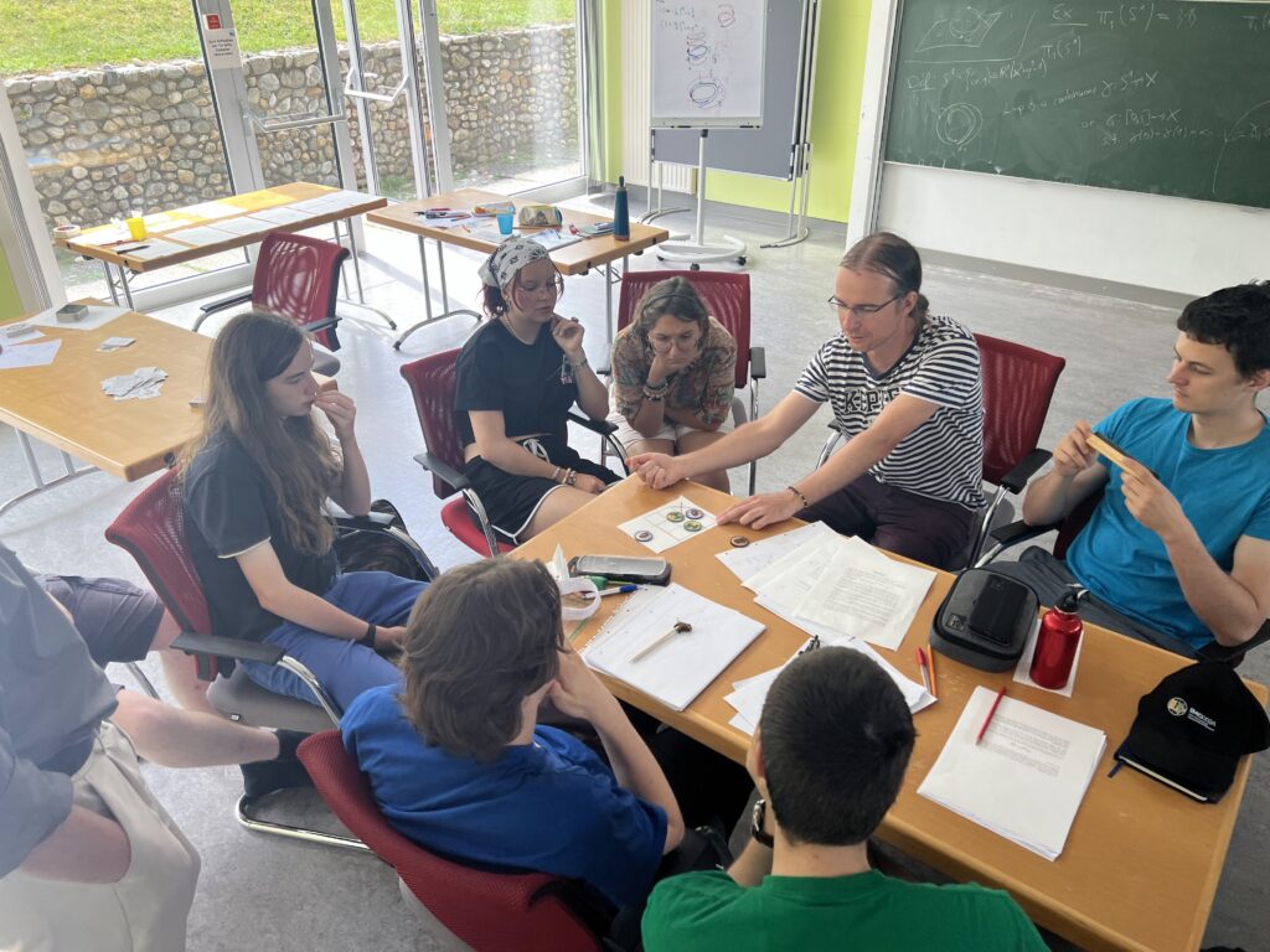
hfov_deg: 67.3
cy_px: 476
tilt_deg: -29.3
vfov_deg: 53.1
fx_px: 954
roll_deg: +0.5
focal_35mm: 26
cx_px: 635
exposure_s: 1/161
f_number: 1.5
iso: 50
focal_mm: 5.7
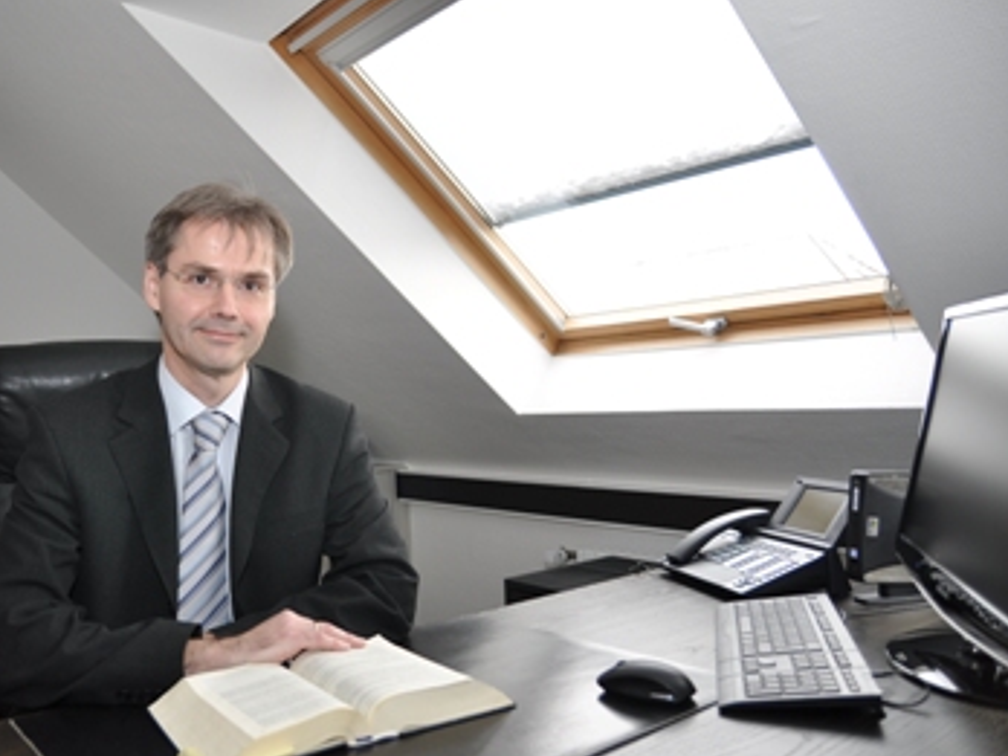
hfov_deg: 60.4
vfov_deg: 47.4
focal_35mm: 30
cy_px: 381
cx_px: 426
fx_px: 861
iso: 250
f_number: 2.8
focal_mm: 17
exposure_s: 1/80
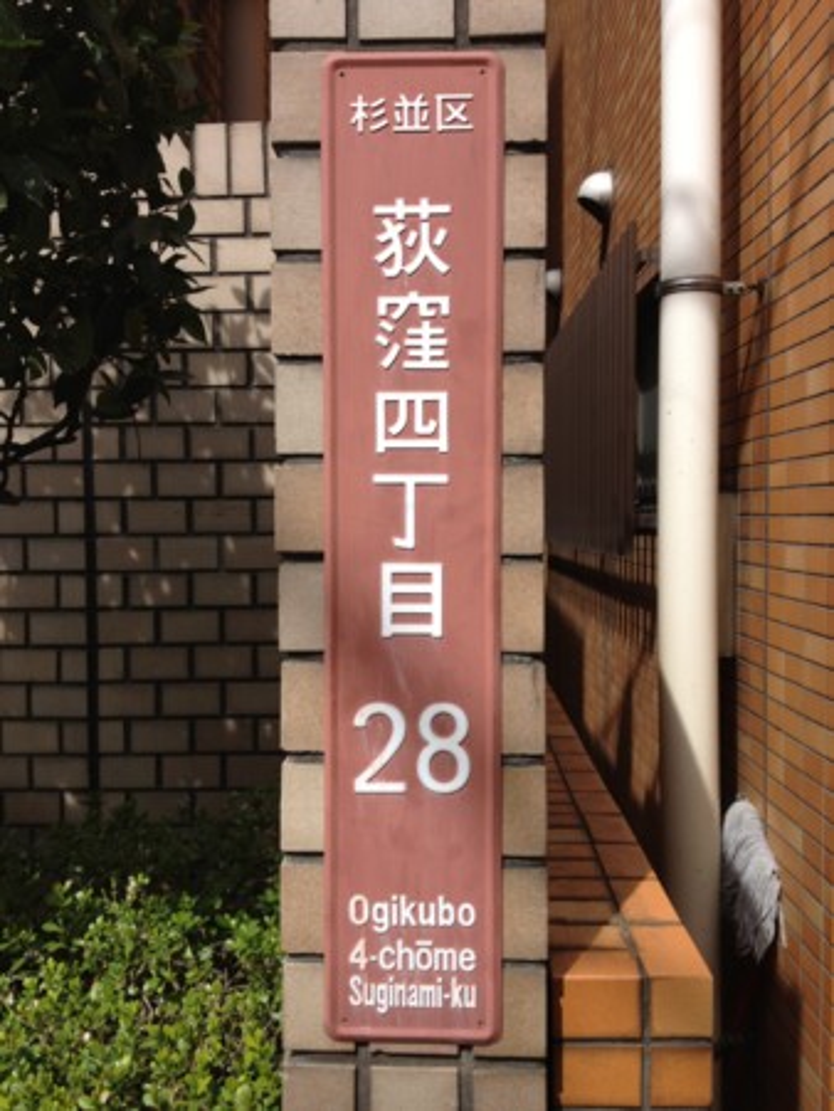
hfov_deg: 40.7
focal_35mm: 35
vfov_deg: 52.6
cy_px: 556
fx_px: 1123
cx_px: 417
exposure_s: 1/849
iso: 64
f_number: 2.4
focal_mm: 4.28
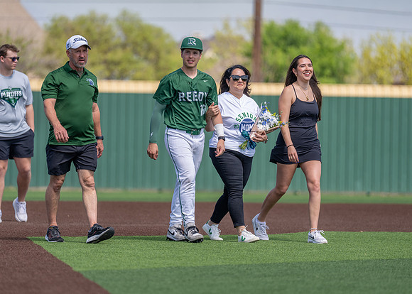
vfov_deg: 6.2
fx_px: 2720
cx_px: 200
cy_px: 143
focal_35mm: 232
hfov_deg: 8.7
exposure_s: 1/1250
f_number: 2.8
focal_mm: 200
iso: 100
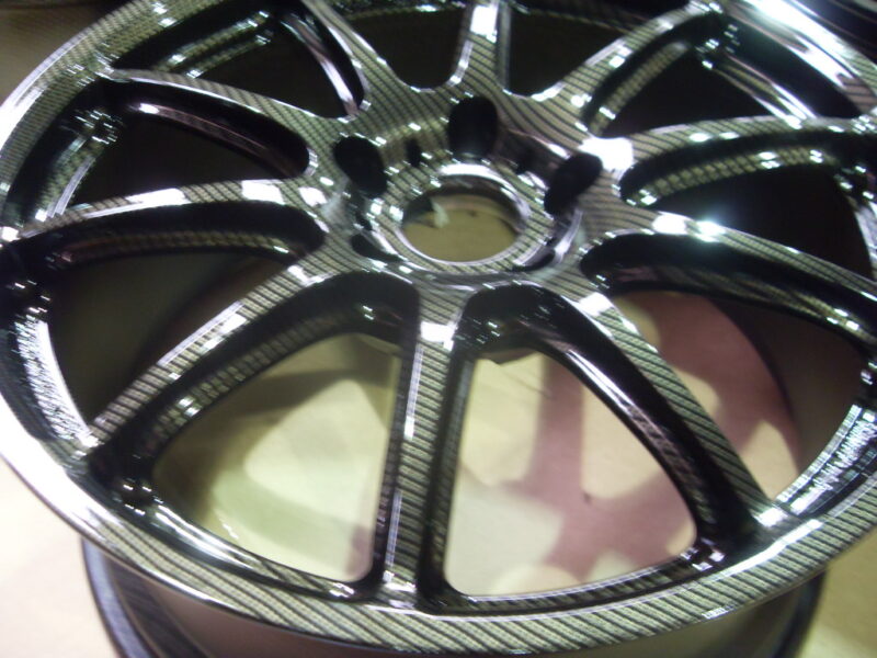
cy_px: 329
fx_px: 887
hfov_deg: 52.6
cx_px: 438
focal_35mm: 35
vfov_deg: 40.7
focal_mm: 6.3
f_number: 2.8
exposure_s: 1/8
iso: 200
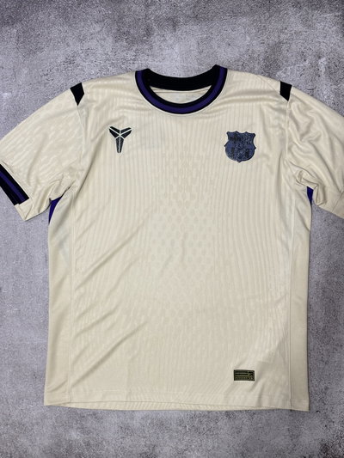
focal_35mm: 52
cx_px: 172
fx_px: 689
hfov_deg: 28.0
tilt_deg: -87.7
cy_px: 229
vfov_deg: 36.8
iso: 100
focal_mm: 5.96
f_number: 1.6
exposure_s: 1/33
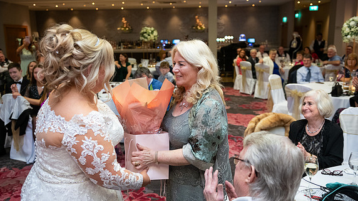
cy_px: 104
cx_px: 180
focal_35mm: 34
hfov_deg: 58.0
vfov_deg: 34.7
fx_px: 323
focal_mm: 32
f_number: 3.5
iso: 1250
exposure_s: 1/160
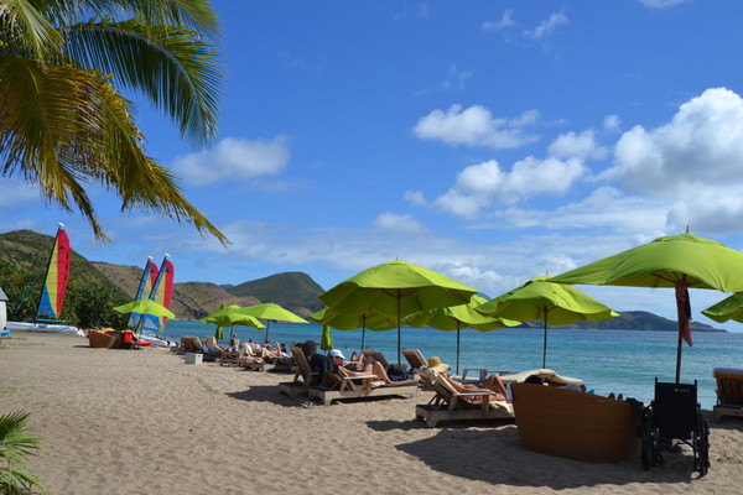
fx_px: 681
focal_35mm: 33
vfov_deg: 40.0
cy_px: 248
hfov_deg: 57.2
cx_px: 372
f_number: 9
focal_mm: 22
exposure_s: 1/320
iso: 100
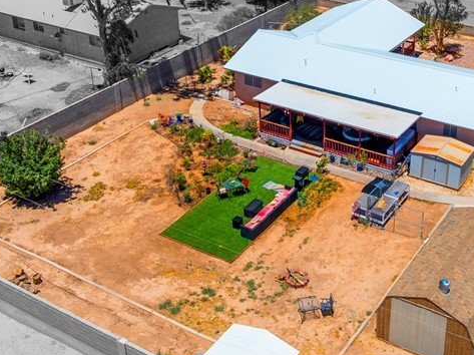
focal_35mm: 52
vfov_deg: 27.8
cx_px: 322
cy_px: 107
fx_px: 711
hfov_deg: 36.4
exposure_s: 1/320
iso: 110
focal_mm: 12.29
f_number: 2.8
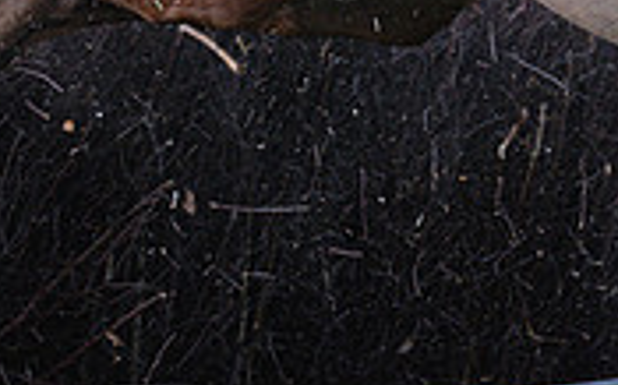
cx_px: 945
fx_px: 6949
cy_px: -328
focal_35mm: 413
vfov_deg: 3.2
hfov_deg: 5.0
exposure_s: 1/1000
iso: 400
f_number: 4
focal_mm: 70
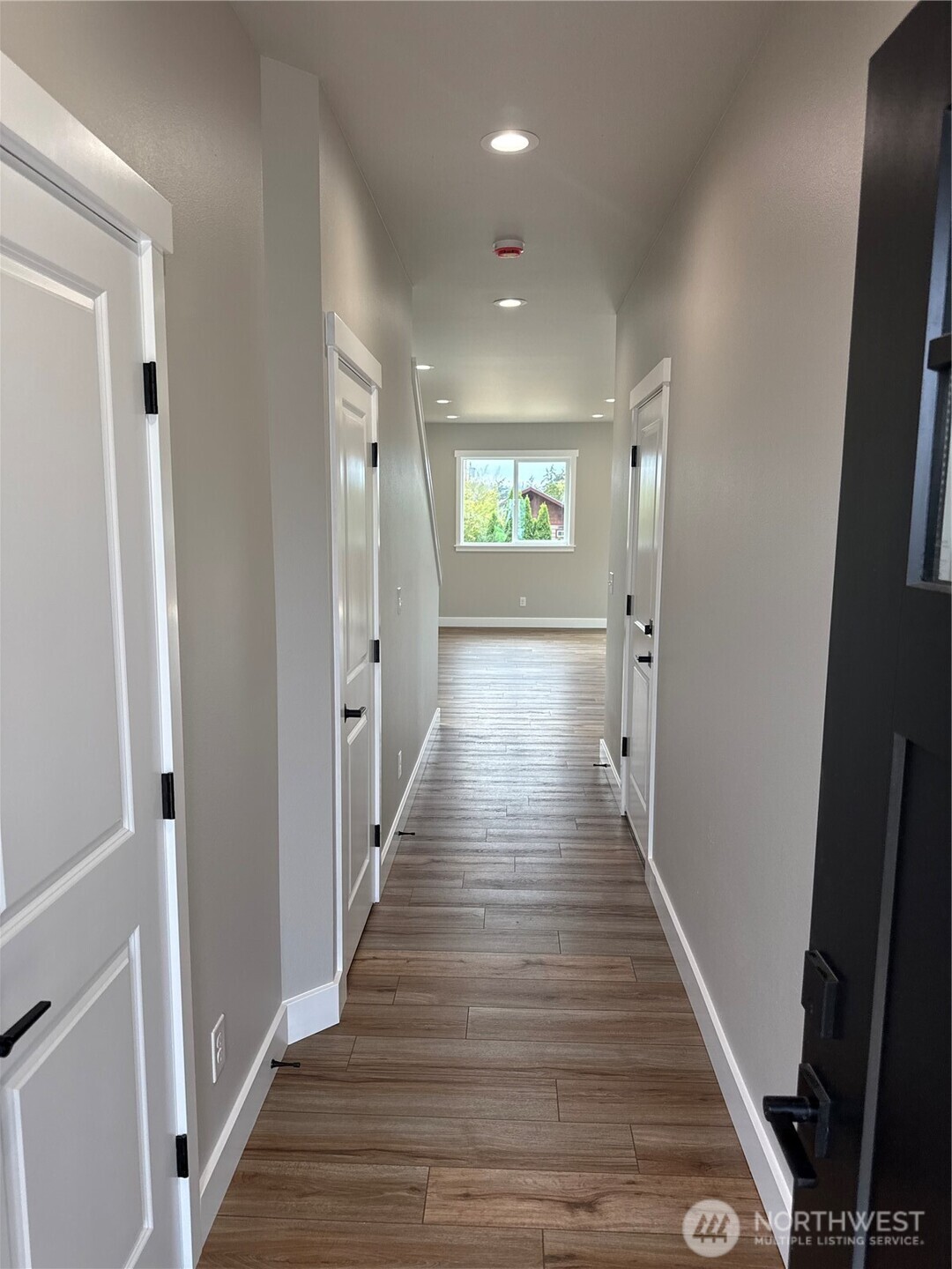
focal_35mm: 24
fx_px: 880
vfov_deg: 71.6
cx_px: 476
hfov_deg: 56.8
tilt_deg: -8.3
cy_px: 634
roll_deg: -0.4
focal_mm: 6.76
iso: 160
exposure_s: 1/230
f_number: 1.78
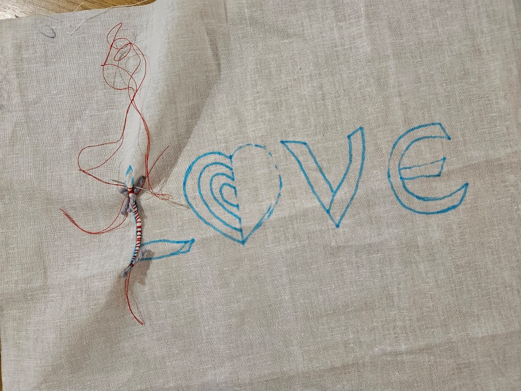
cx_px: 260
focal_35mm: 23
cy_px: 196
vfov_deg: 58.9
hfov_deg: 73.9
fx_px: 346
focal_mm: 5.4
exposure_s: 1/100
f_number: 1.8
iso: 200
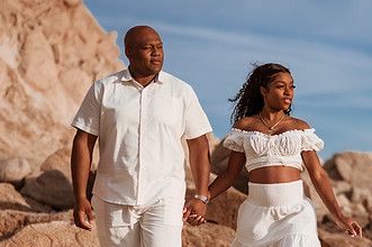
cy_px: 206
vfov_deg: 12.5
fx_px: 1125
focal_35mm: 109
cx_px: 305
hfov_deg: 18.6
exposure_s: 1/8000
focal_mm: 58
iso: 100
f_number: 1.8
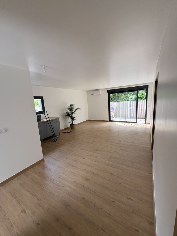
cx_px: 88
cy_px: 118
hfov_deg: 85.7
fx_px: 95
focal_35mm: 14
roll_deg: +3.2
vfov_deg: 102.1
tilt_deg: -8.6
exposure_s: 1/128
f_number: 2.2
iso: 64
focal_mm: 2.22
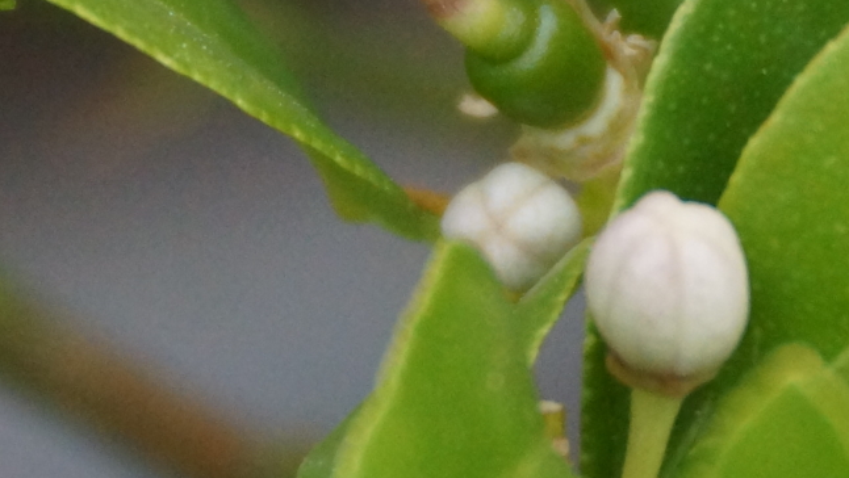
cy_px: 180
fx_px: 13670
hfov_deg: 3.6
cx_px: 630
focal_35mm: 607
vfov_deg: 2.0
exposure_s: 1/250
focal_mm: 250
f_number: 6.3
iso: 1600
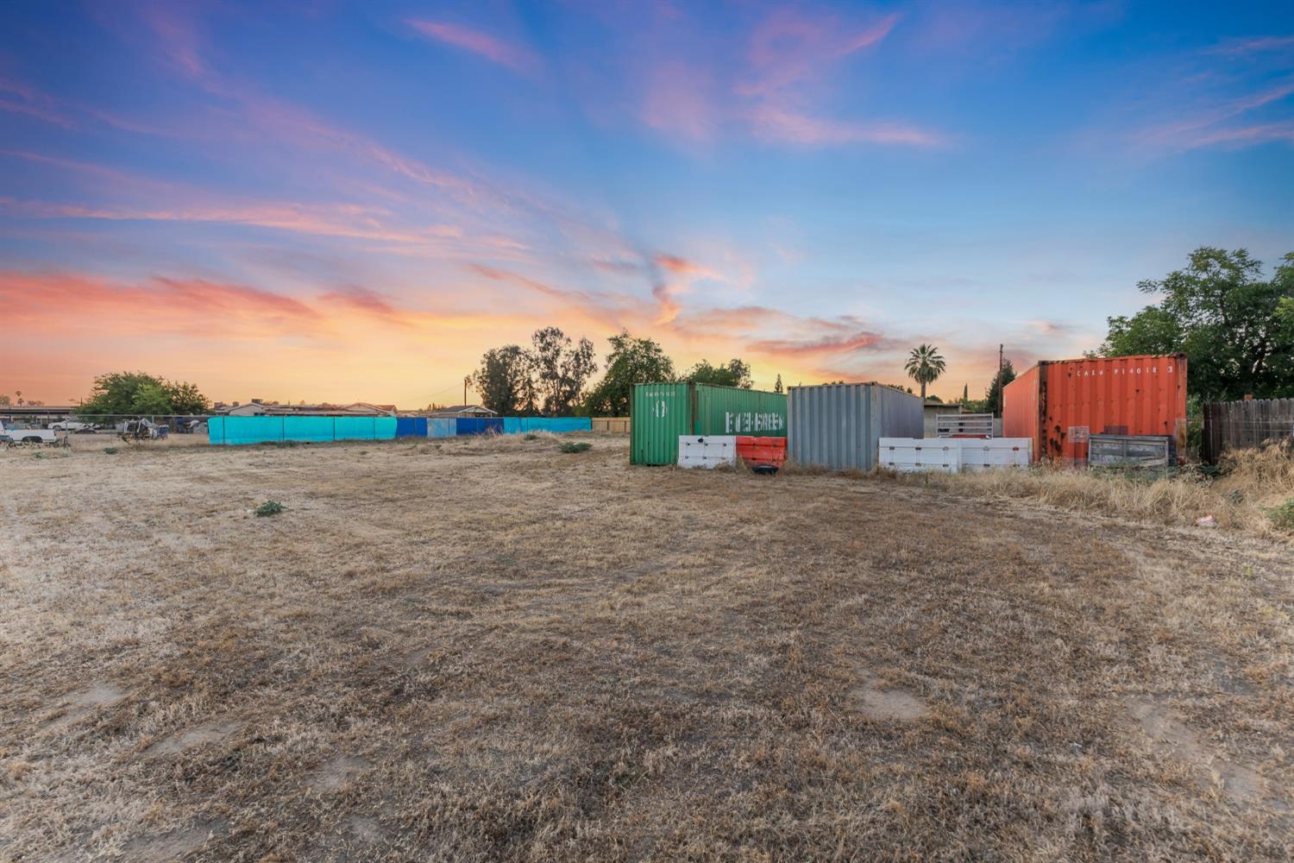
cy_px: 432
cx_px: 647
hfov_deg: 104.3
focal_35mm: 14
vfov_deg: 81.2
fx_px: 503
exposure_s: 1/60
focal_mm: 14
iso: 80
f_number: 4
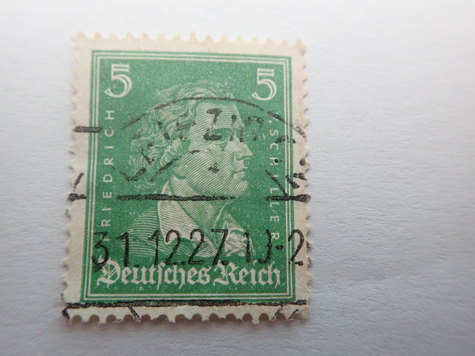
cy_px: 178
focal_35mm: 30
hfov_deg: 60.0
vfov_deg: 46.8
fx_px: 412
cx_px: 238
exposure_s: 1/50
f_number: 2.3
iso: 800
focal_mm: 5.5
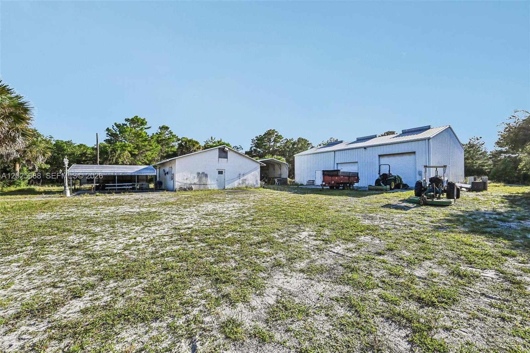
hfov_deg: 104.3
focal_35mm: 14
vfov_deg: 81.2
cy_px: 176
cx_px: 265
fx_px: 206
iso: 2500
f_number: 8
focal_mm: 14
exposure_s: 1/8000
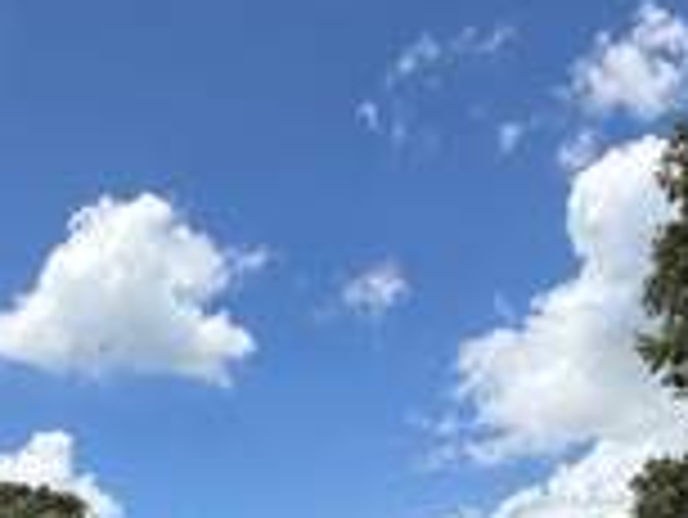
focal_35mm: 44
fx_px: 875
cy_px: 694
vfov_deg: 27.0
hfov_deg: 42.5
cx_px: 243
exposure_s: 1/2410
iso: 50
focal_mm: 2.22
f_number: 2.2
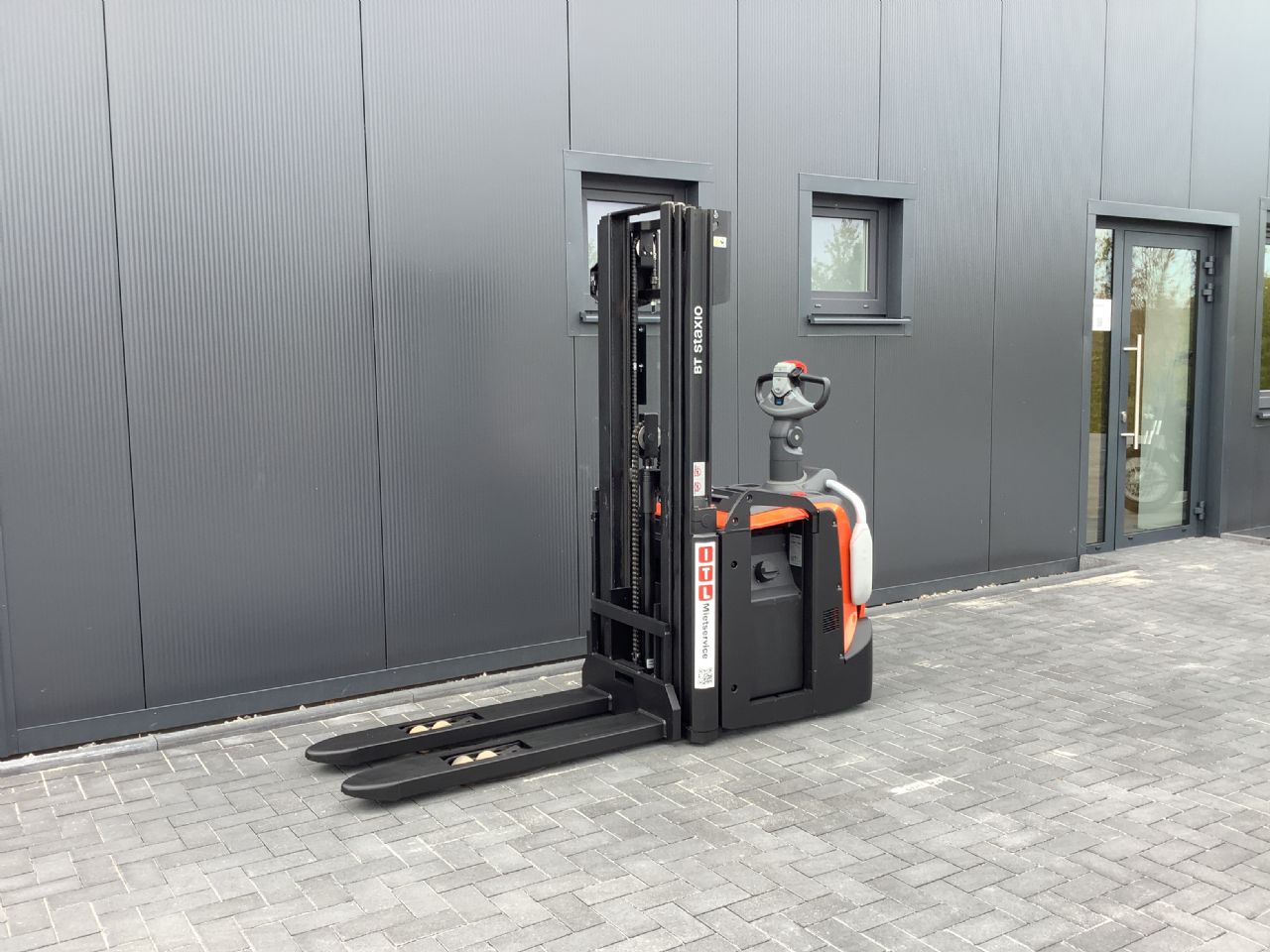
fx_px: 1137
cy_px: 476
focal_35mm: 31
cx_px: 635
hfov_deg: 58.4
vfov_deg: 45.4
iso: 25
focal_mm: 3.3
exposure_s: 1/120
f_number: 2.4
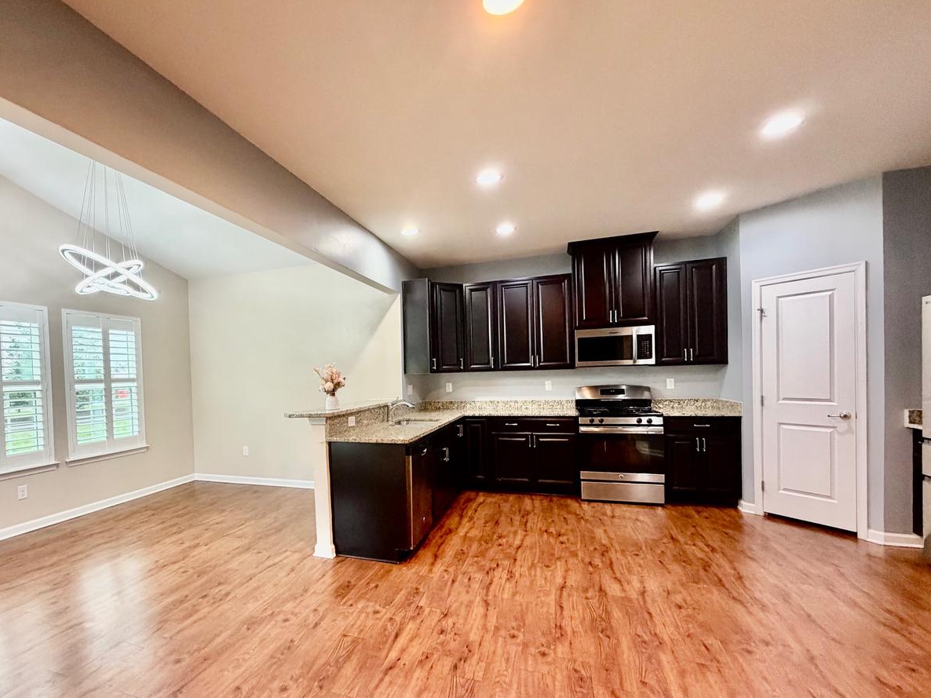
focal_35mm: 17
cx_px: 382
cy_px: 383
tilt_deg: -1.0
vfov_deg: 74.5
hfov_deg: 90.1
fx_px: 457
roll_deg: +2.3
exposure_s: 1/60
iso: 320
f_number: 2.2
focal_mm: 2.22
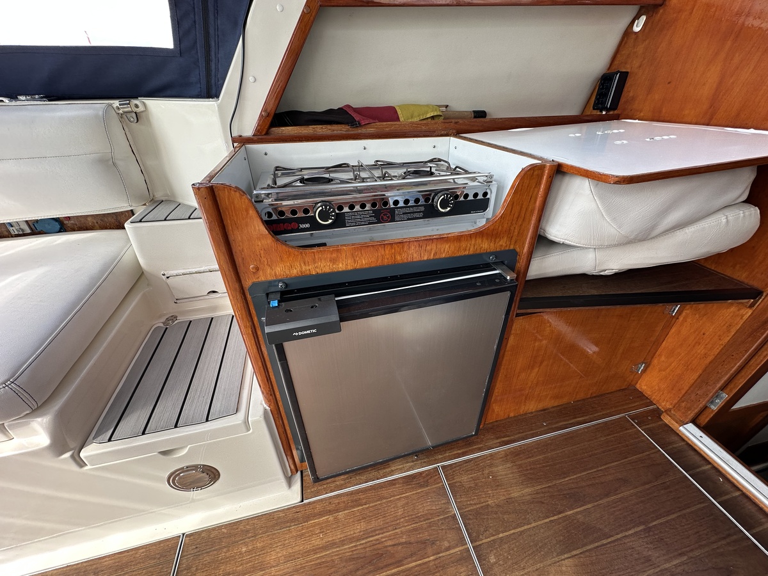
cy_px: 288
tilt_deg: -33.0
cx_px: 384
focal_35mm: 14
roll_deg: -0.5
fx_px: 311
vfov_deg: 85.7
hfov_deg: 102.1
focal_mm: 2.22
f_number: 2.2
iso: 40
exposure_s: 1/116
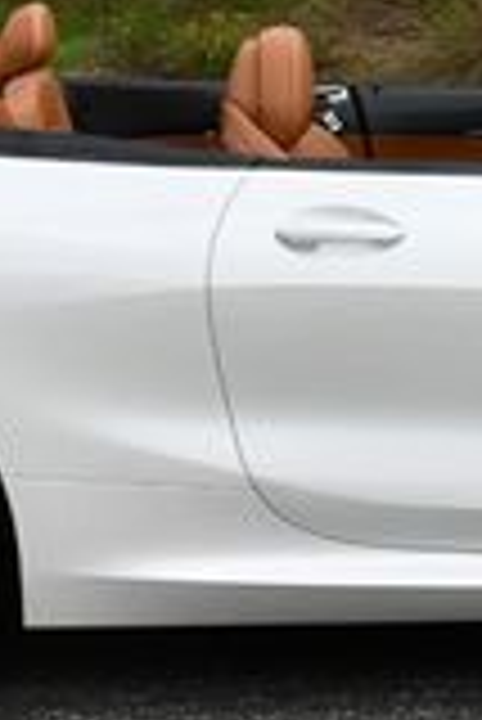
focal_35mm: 160
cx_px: 527
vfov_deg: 12.7
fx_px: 3206
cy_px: 14
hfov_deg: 8.5
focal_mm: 20
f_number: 8
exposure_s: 1/250
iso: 160
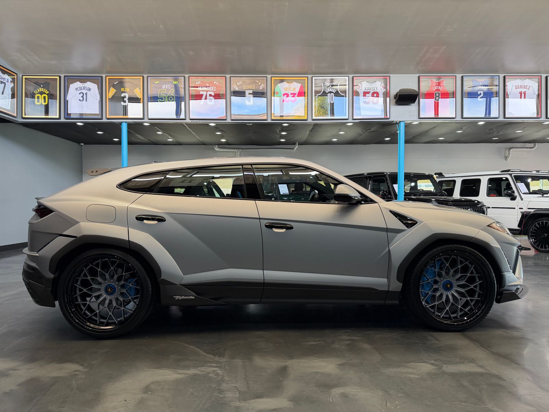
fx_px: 381
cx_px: 274
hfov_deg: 71.6
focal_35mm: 24
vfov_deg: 56.8
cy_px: 206
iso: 200
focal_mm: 6.76
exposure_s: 1/120
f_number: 1.78
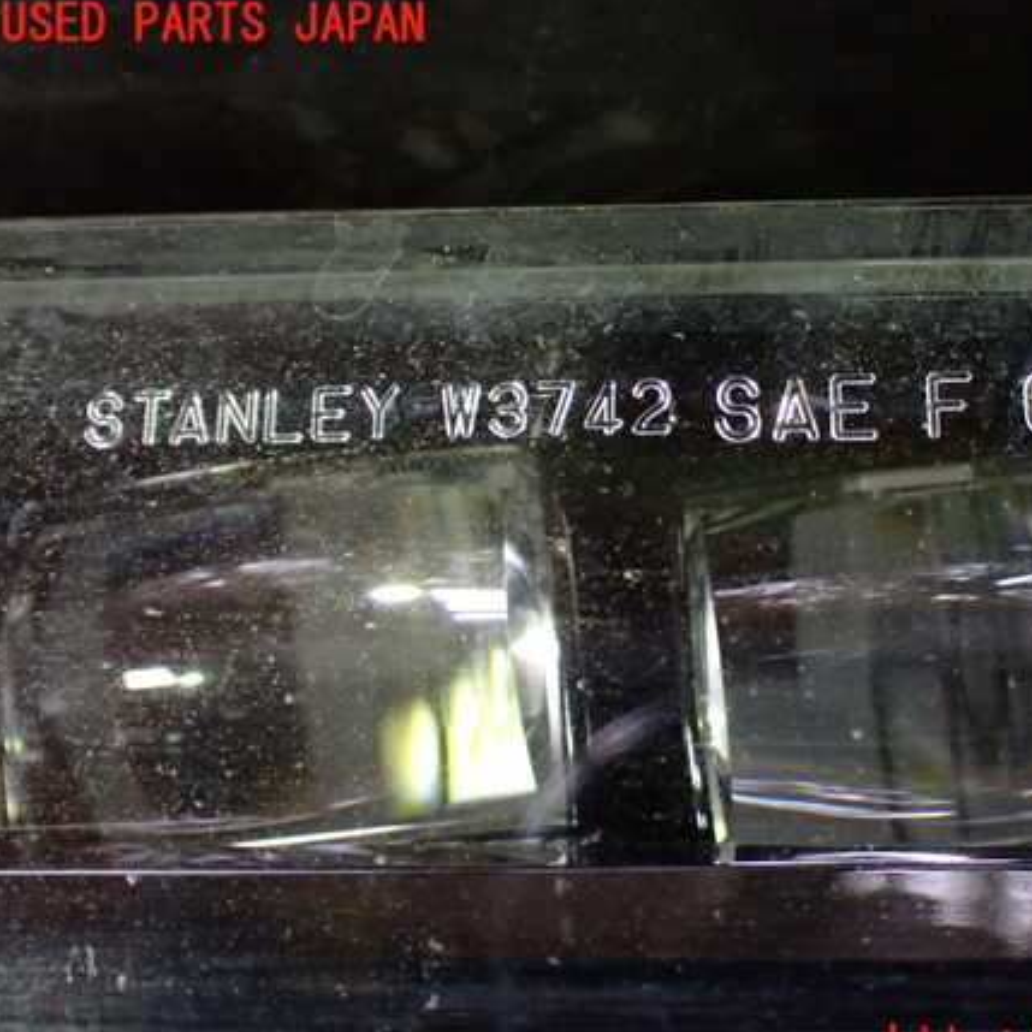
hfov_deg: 35.6
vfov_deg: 36.1
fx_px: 1585
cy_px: 536
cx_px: 710
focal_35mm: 47
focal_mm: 6.83
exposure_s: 1/40
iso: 800
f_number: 2.7
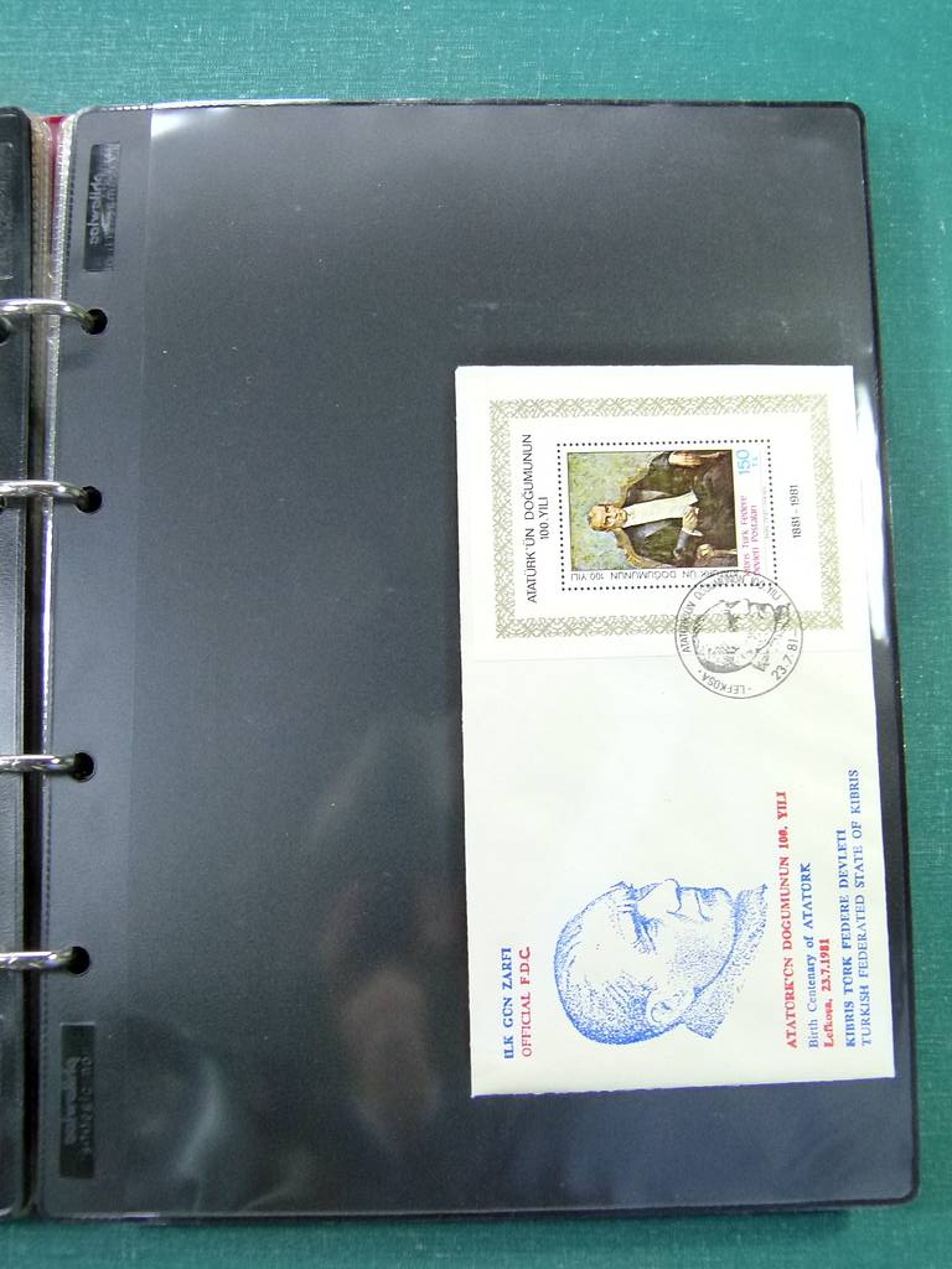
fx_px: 1283
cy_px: 634
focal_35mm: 35
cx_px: 476
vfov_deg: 52.6
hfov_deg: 40.7
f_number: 3.1
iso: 250
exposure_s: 1/60
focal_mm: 6.3
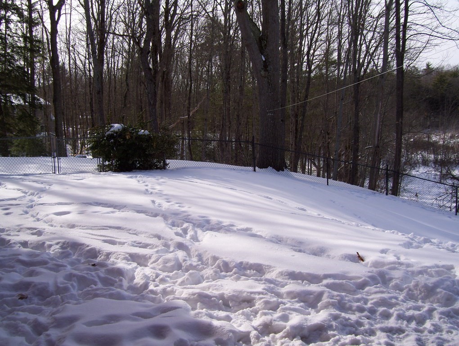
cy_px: 173
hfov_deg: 51.3
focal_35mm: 36
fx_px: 478
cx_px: 230
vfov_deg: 39.7
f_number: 4.8
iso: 80
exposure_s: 1/500
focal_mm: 6
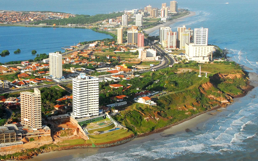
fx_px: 469
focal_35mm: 67
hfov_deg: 30.3
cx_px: 72
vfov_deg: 19.5
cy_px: 67
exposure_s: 1/125
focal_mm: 29
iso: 500
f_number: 18
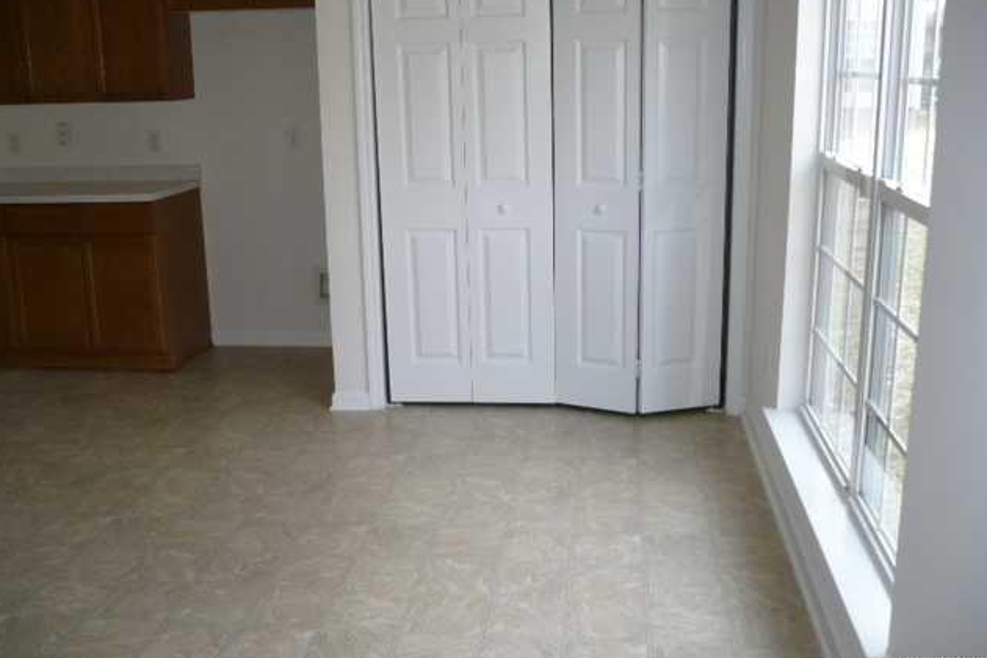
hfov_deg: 51.9
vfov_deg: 35.9
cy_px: 306
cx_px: 495
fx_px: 1014
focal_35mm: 37
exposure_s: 1/80
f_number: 2.8
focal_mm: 5.8
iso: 100
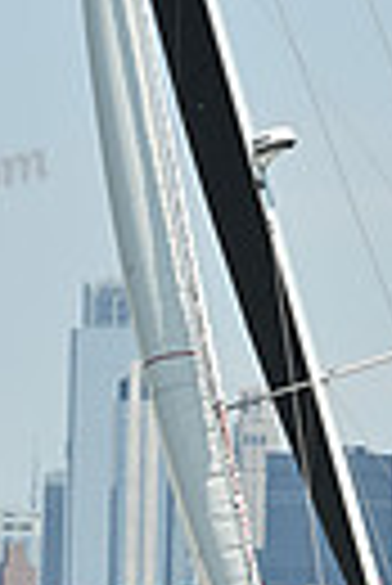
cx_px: 282
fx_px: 9806
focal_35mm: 602
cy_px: 400
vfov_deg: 3.4
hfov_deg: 2.3
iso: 320
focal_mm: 135
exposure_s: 1/1250
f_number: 8
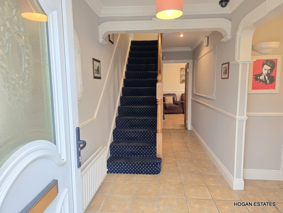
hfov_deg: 73.9
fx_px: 188
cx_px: 142
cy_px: 106
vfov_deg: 58.9
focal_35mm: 23
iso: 400
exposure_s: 1/100
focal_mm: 6.3
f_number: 1.7
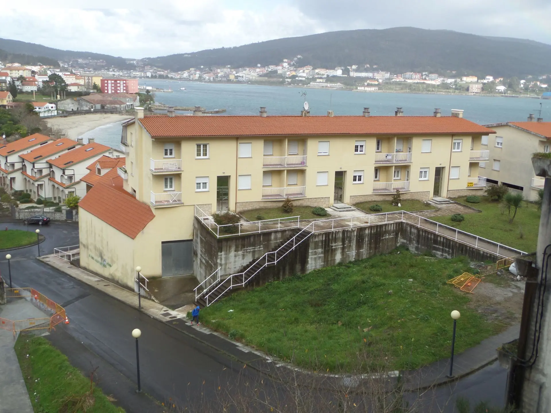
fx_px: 653
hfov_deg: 45.8
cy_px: 206
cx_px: 276
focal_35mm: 41
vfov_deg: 35.1
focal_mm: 6.8
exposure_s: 1/500
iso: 100
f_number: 3.6
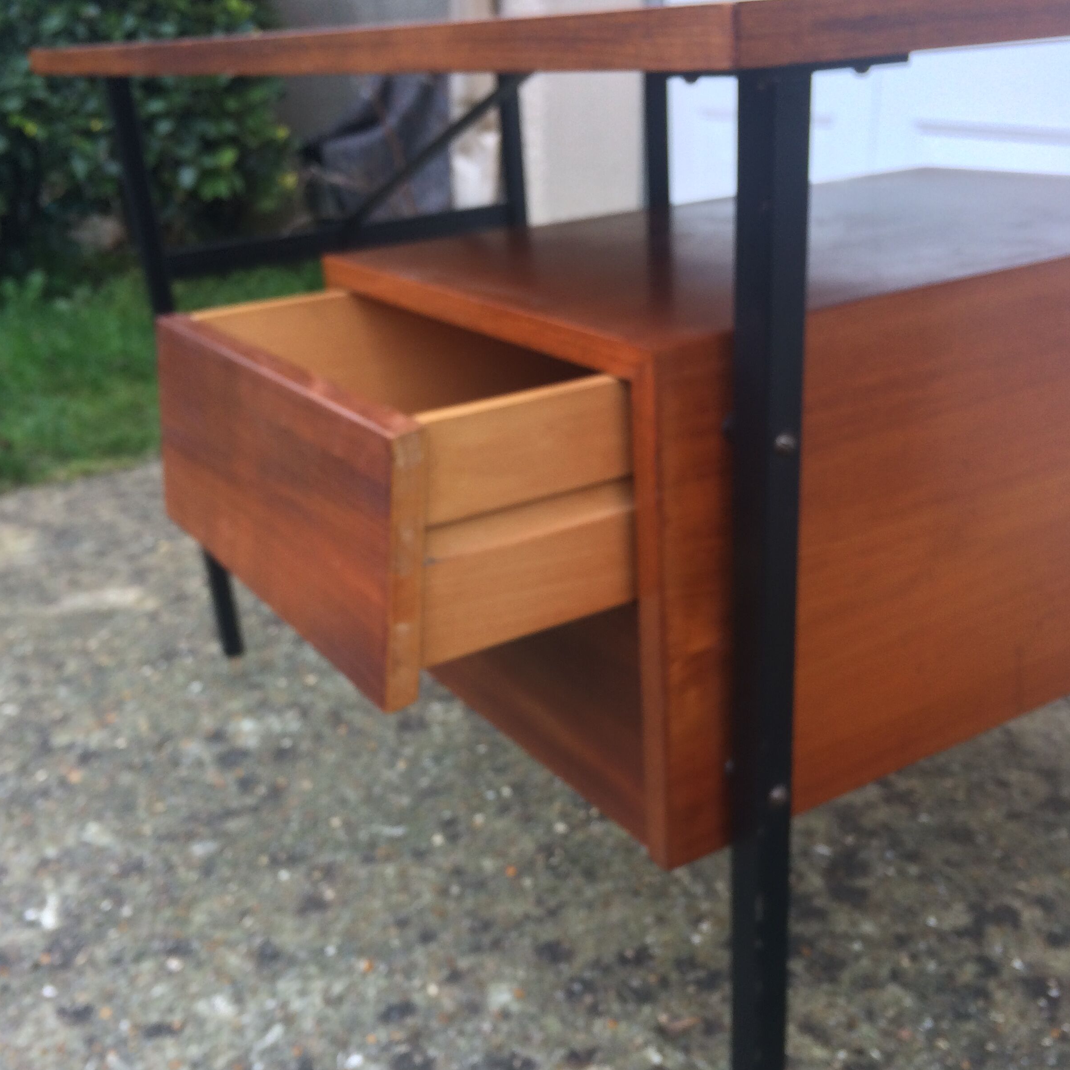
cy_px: 587
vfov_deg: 47.2
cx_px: 532
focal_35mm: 35
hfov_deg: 47.2
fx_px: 1224
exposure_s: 1/100
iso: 64
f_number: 2.2
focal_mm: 4.15
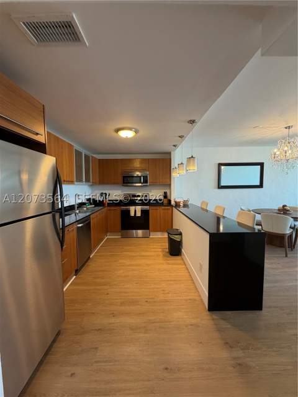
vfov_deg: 102.1
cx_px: 149
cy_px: 198
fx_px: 161
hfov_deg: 85.7
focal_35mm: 14
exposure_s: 1/60
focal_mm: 2.22
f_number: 2.2
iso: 200
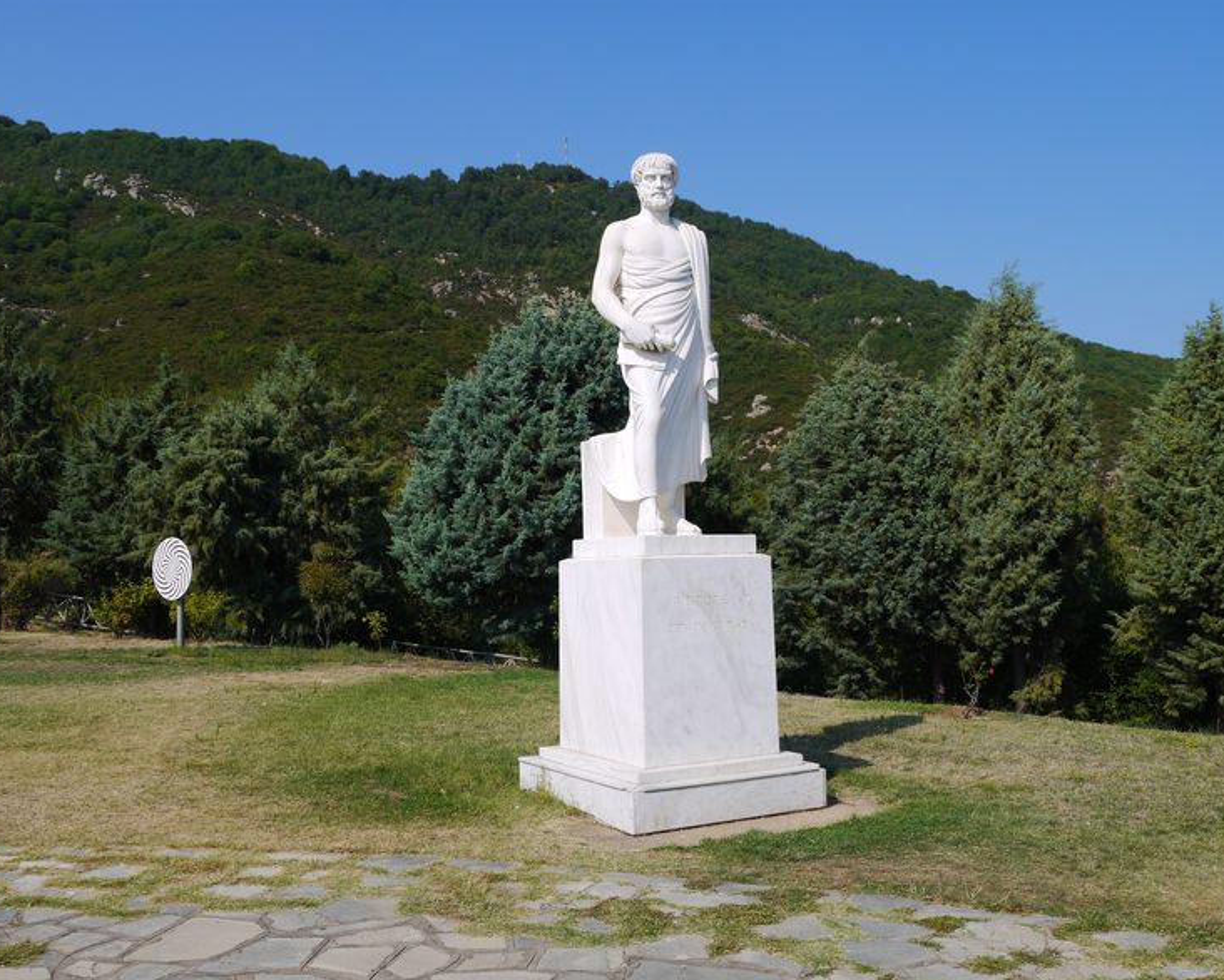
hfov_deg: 55.6
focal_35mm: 32
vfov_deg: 45.8
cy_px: 492
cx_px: 620
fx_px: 1160
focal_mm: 15
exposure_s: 1/640
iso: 160
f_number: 9
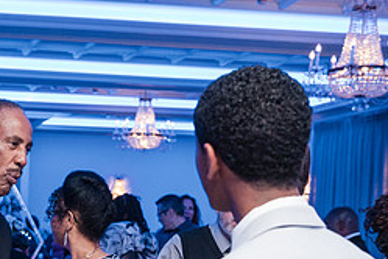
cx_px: 0
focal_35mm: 84
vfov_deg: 15.9
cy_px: 263
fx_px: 905
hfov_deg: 23.2
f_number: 4
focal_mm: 36
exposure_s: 1/250
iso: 3200
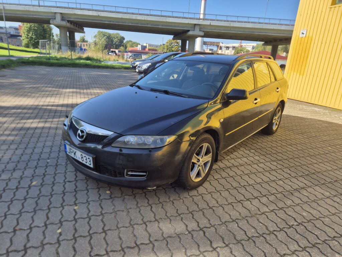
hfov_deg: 73.9
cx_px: 171
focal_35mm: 23
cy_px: 128
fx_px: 227
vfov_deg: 58.9
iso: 25
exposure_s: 1/1388
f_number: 1.8
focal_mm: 5.4
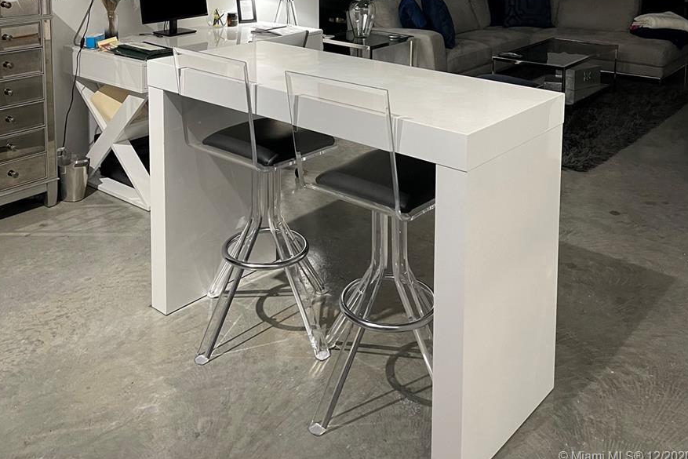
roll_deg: +0.2
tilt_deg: -6.6
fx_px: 707
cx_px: 347
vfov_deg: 32.9
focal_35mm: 37
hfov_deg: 51.9
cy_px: -5
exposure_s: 1/60
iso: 250
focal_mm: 5.1
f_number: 1.6
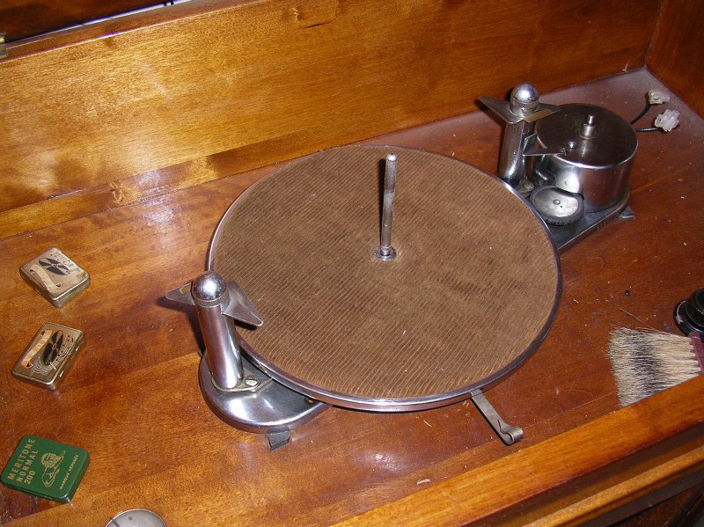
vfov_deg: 38.6
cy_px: 264
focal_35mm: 37
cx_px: 352
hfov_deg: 50.2
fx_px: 752
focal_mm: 5.7
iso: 100
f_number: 2.8
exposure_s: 1/60
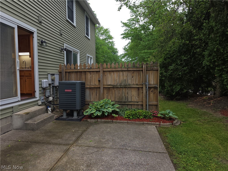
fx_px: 151
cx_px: 114
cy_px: 86
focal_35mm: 23
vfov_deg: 58.9
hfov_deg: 73.9
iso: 20
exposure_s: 1/120
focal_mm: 6.3
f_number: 1.7
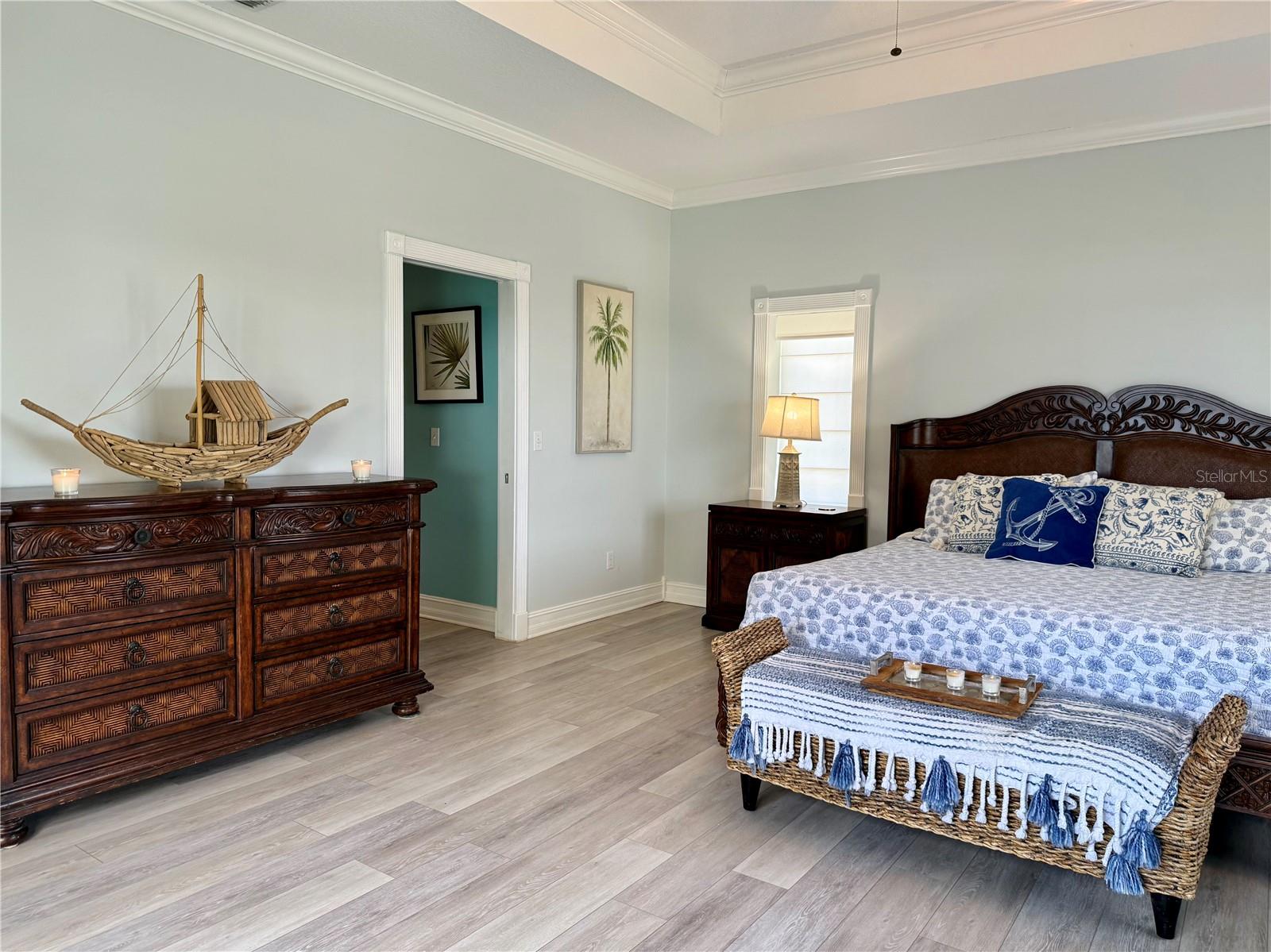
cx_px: 636
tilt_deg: -3.8
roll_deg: -1.0
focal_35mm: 24
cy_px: 476
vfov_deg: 56.8
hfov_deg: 71.6
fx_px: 881
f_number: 1.78
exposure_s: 1/120
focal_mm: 6.76
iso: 125
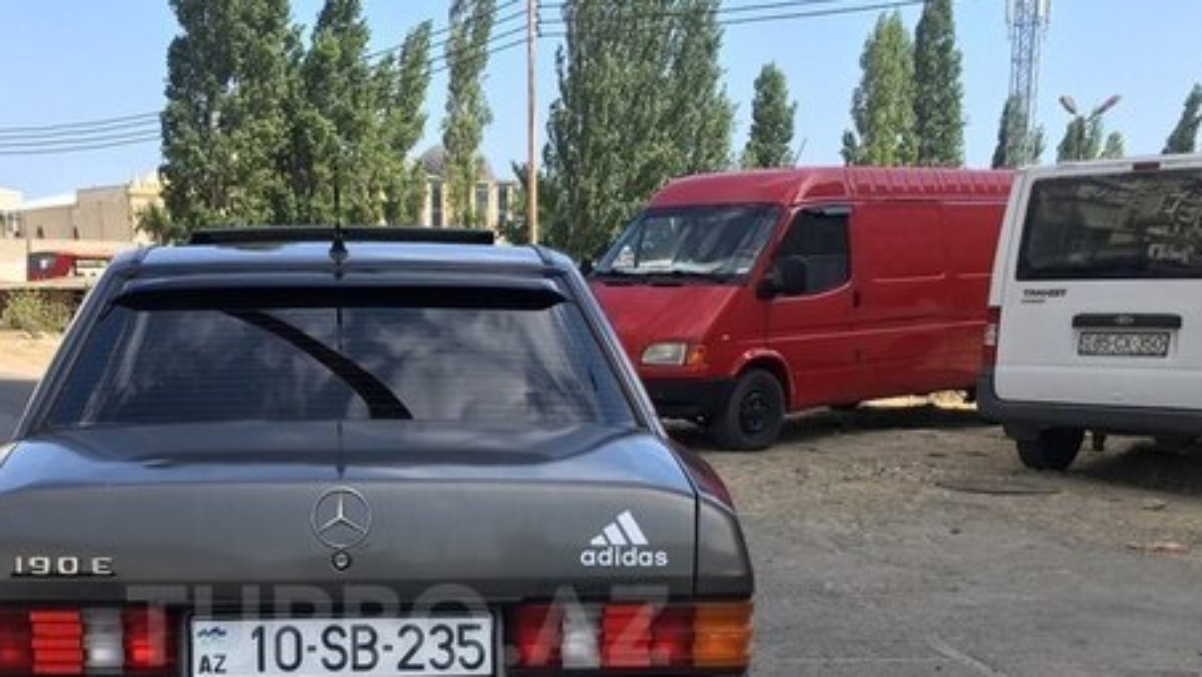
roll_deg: +2.0
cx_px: 398
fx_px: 1466
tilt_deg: -11.3
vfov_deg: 25.1
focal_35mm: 46
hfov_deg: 43.9
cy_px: 625
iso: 25
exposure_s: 1/693
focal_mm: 4.15
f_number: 2.2
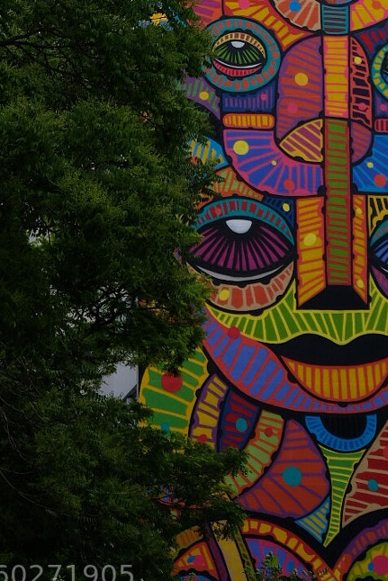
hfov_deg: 9.1
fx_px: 2440
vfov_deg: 13.3
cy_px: -74
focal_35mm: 151
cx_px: 144
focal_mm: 40.7
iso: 200
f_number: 6.4
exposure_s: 1/600
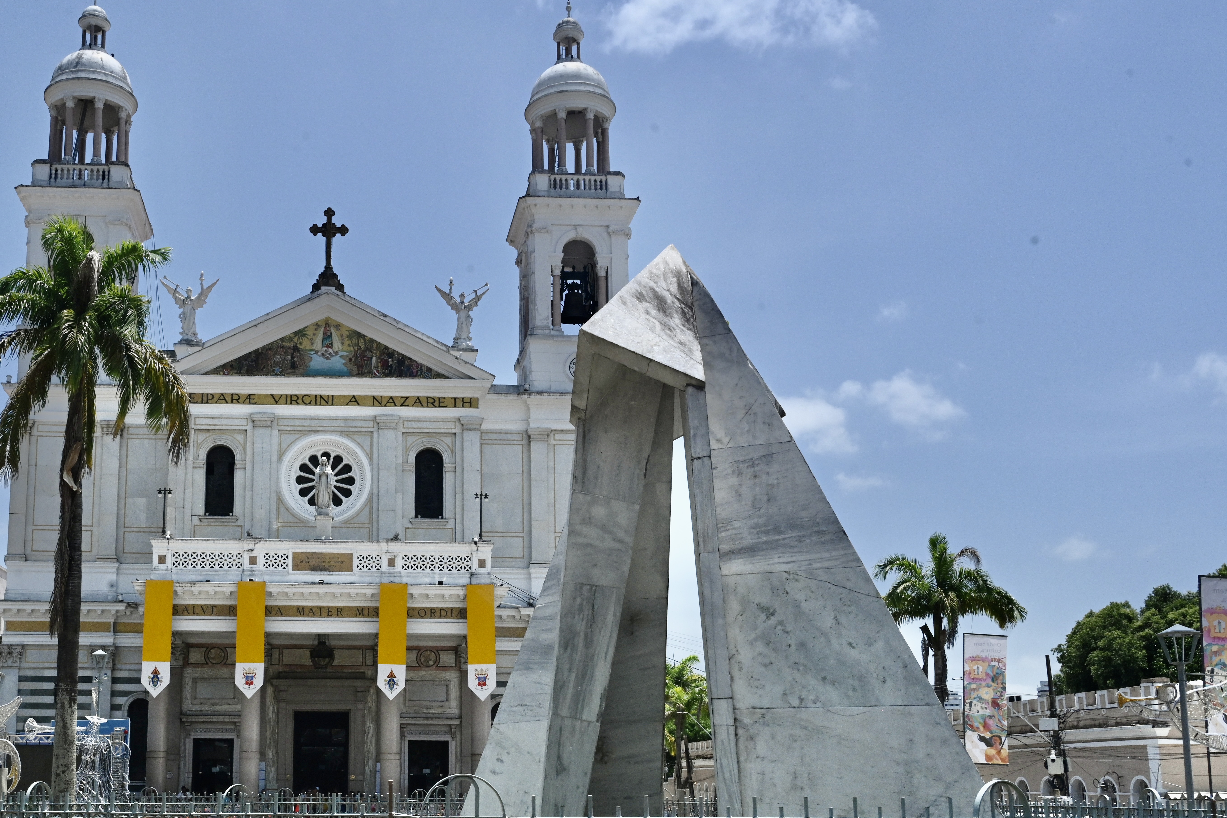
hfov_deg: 45.9
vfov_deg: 31.8
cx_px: 401
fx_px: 1423
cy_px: 561
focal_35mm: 42
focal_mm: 27.5
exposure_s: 1/1000
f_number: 16
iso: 800
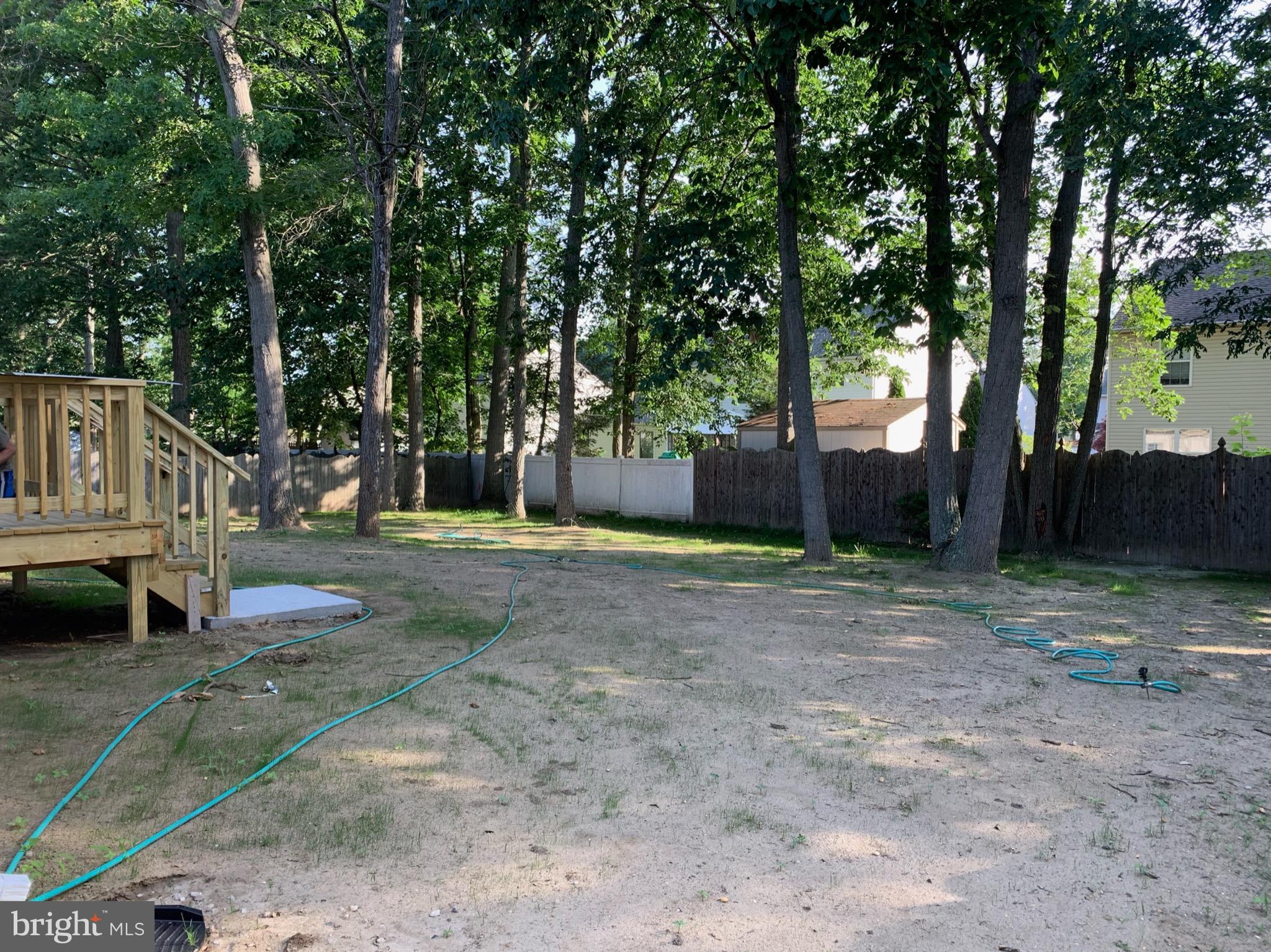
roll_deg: +0.1
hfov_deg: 67.3
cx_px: 636
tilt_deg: -2.5
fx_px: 954
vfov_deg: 53.0
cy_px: 476
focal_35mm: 26
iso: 25
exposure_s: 1/144
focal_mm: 4.25
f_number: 1.8
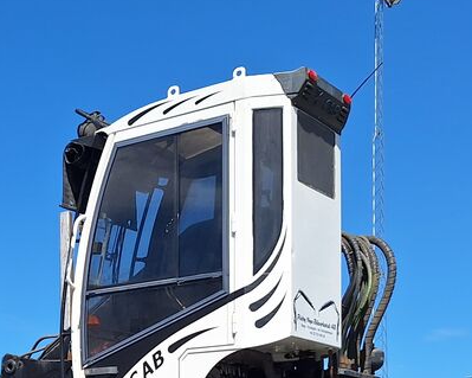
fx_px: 1006
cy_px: 447
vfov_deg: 20.0
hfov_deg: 23.7
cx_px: -117
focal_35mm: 72
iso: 40
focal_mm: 5.54
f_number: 1.8
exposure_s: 1/3086
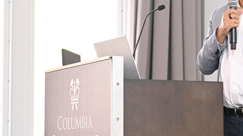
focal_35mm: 138
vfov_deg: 8.8
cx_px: 224
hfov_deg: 15.4
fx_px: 889
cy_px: 38
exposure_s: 1/250
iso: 6400
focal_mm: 70
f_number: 8
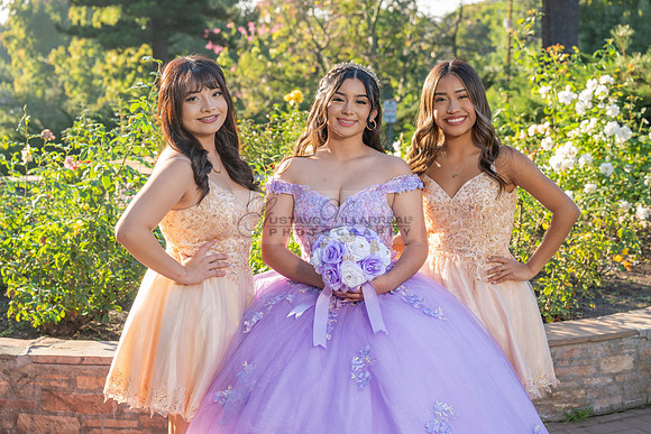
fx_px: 1230
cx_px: 326
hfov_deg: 29.6
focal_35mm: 68
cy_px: 217
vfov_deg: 20.0
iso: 200
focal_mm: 68
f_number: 5.6
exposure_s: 1/200
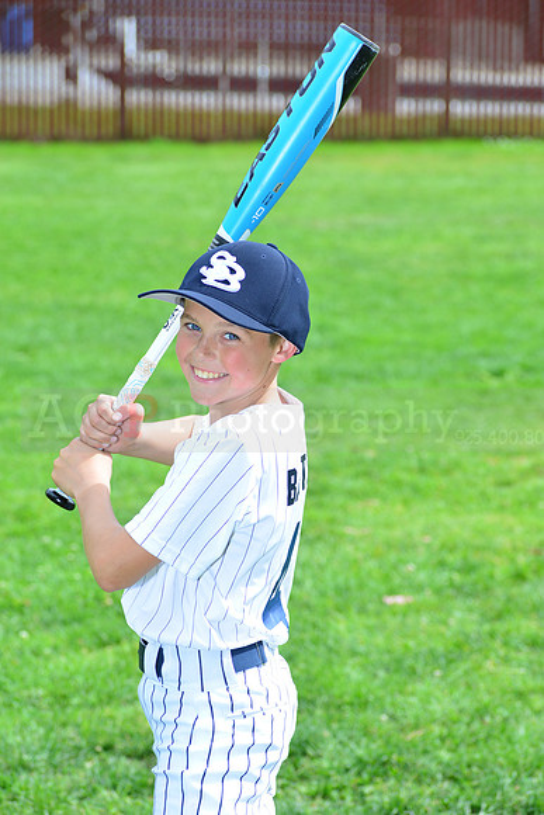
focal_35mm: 125
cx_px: 272
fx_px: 2831
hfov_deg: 11.0
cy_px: 408
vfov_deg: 16.4
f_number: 8
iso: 200
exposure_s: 1/200
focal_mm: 125
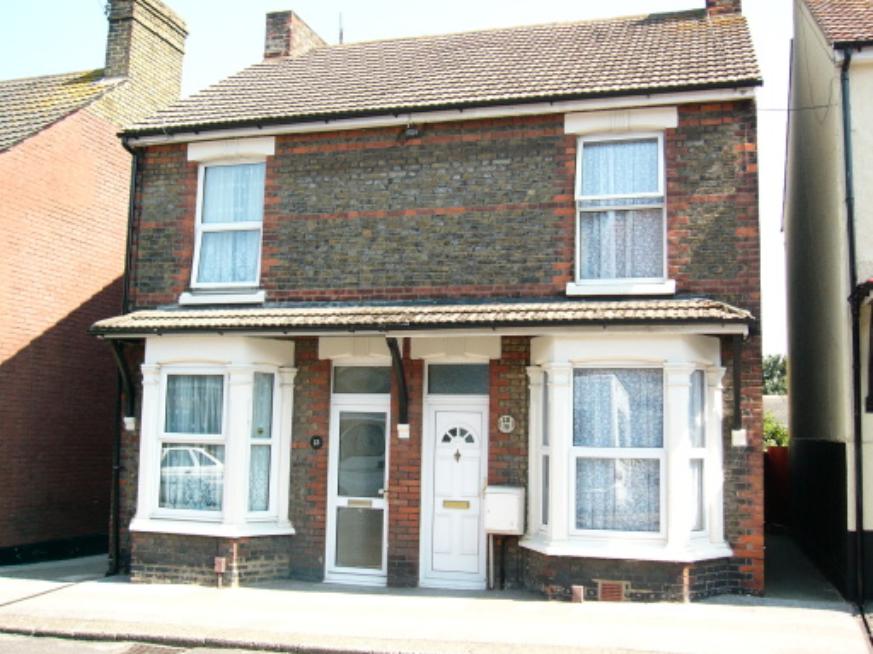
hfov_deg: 52.6
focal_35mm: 35
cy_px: 327
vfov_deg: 40.7
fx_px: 883
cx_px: 436
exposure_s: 1/50
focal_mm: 5.8
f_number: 8
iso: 100
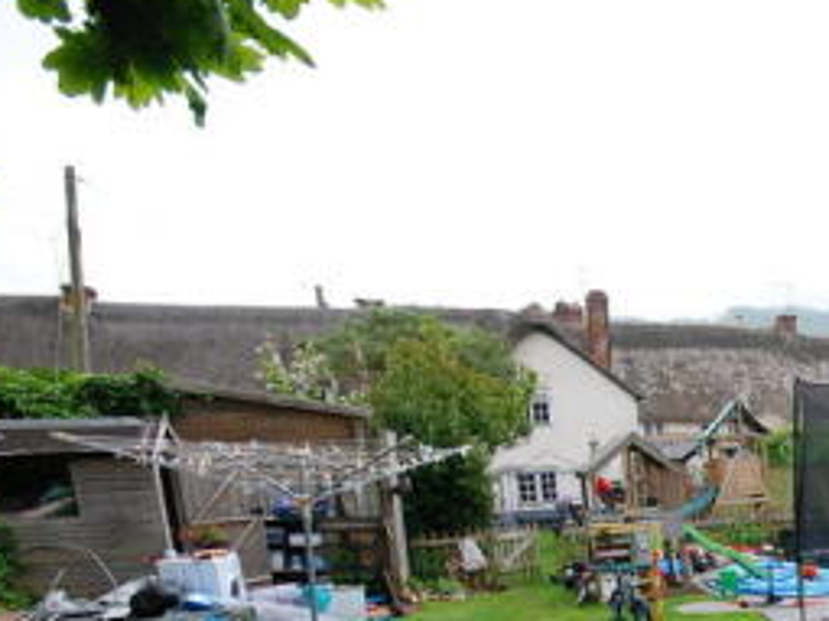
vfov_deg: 35.8
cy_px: 584
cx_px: 964
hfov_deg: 38.8
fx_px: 886
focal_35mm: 37
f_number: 9
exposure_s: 1/100
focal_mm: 10
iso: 200
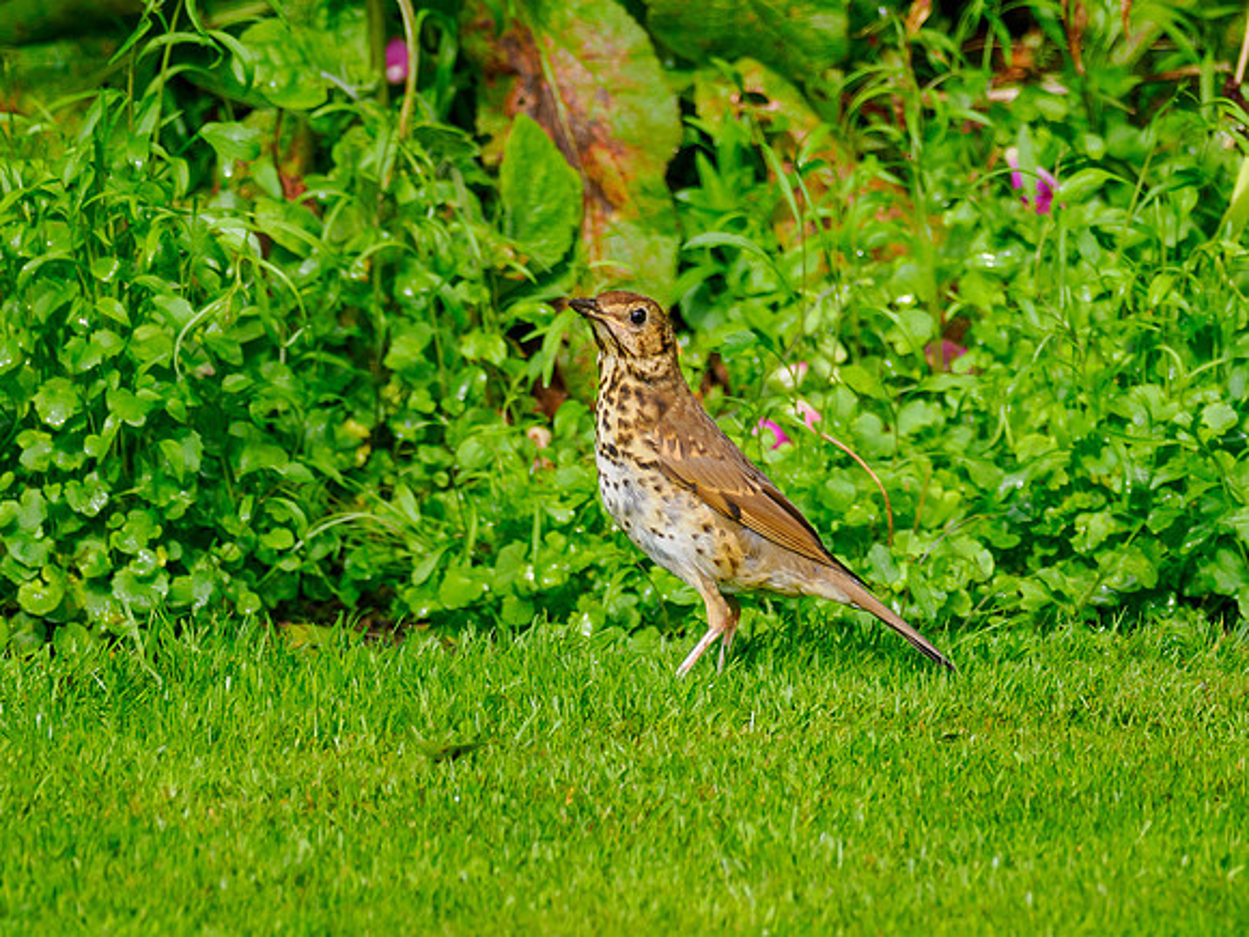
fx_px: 41867
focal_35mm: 1160
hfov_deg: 1.7
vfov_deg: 1.3
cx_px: 894
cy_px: 574
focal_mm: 300
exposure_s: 1/1250
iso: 400
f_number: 4
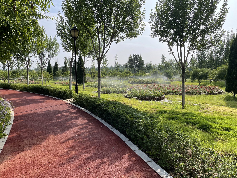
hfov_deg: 67.3
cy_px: 89
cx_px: 118
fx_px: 178
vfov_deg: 53.1
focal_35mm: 26
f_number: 1.6
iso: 32
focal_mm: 4.2
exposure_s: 1/2817
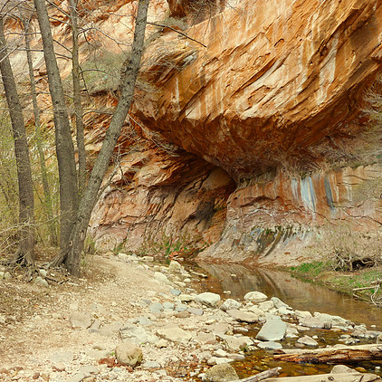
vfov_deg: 48.5
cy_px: 190
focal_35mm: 34
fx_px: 424
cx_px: 171
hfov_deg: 48.4
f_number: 3.3
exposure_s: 1/50
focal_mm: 4.7
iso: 100
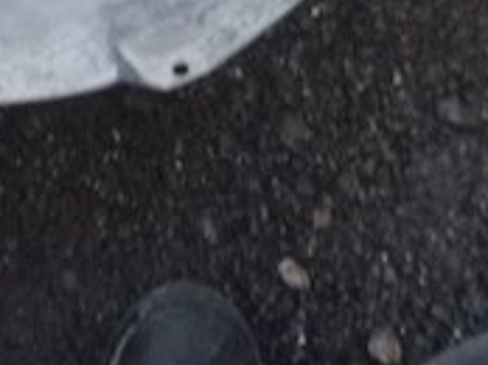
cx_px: -126
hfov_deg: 19.8
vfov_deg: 14.1
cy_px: -300
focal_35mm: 92
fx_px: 1295
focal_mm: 4.5
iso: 400
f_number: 3.9
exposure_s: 1/30
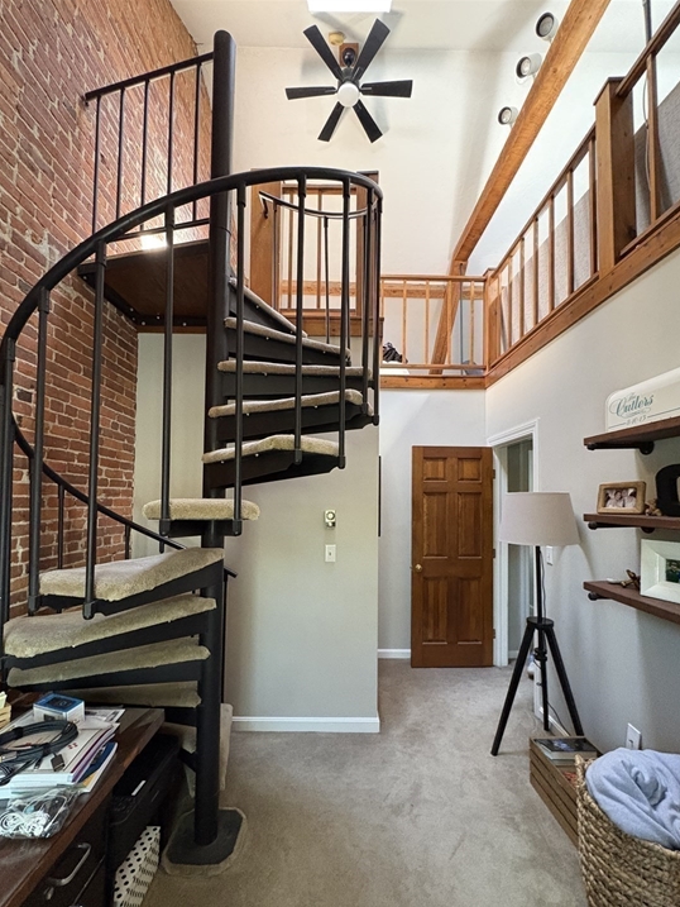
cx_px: 339
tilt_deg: +3.5
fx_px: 393
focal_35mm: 15
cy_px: 484
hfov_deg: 81.8
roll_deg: -1.1
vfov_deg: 98.0
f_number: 2.2
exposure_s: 1/60
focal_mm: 2.22
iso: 800
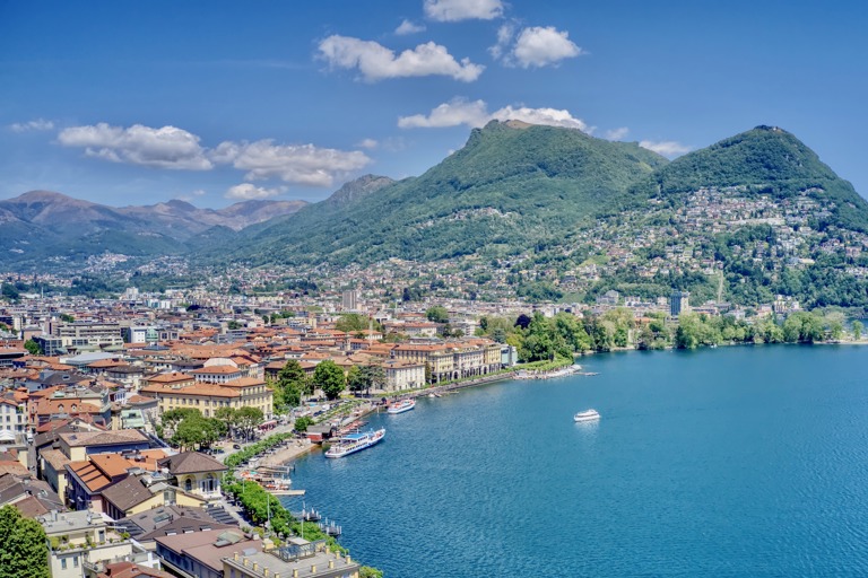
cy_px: 289
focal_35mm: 28
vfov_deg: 46.4
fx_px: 675
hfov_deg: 65.5
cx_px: 434
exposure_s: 1/640
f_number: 6.3
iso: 100
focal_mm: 10.3
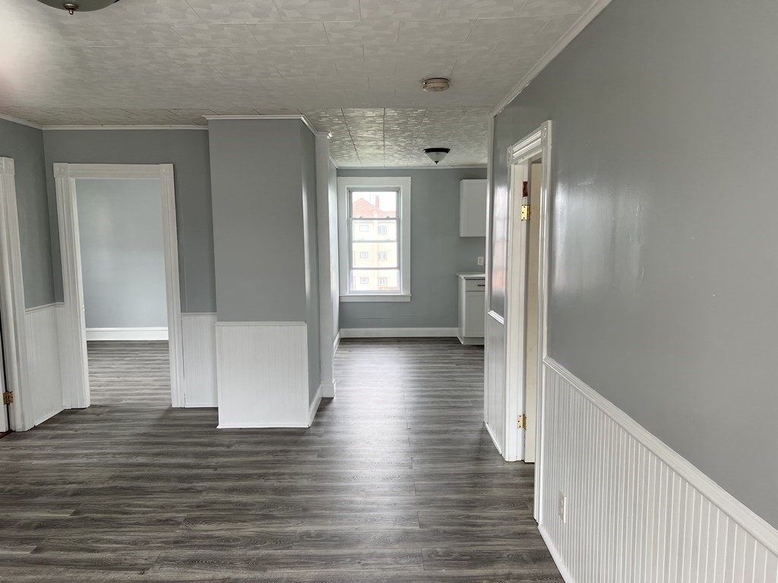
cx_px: 389
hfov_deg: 67.3
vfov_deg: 53.1
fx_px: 584
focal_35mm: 26
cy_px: 292
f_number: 1.5
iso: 64
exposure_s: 1/160
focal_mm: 5.7
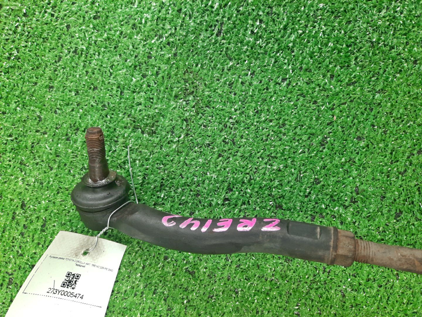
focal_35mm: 25
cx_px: 211
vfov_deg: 54.9
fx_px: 305
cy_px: 158
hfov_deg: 69.4
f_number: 2
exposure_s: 1/50
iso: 273
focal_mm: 4.6
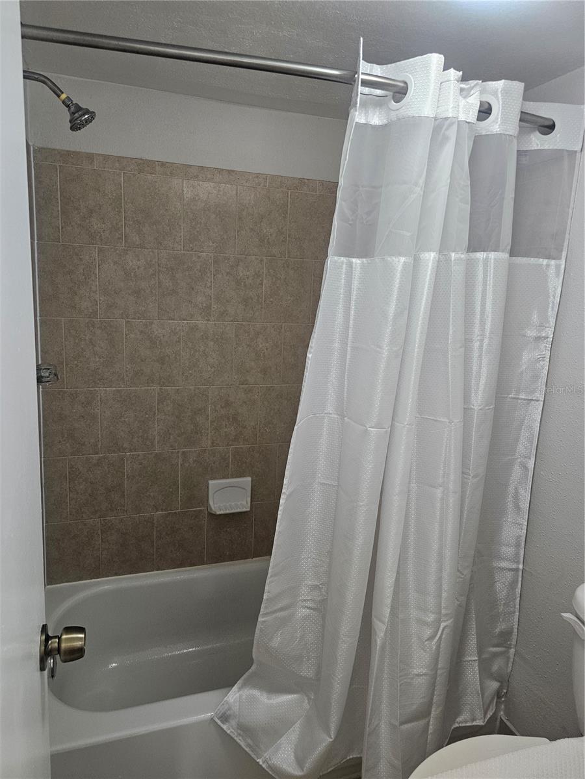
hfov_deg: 58.9
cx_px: 292
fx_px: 518
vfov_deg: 73.9
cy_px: 390
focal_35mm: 23
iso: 320
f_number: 1.7
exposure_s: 1/120
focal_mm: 6.3
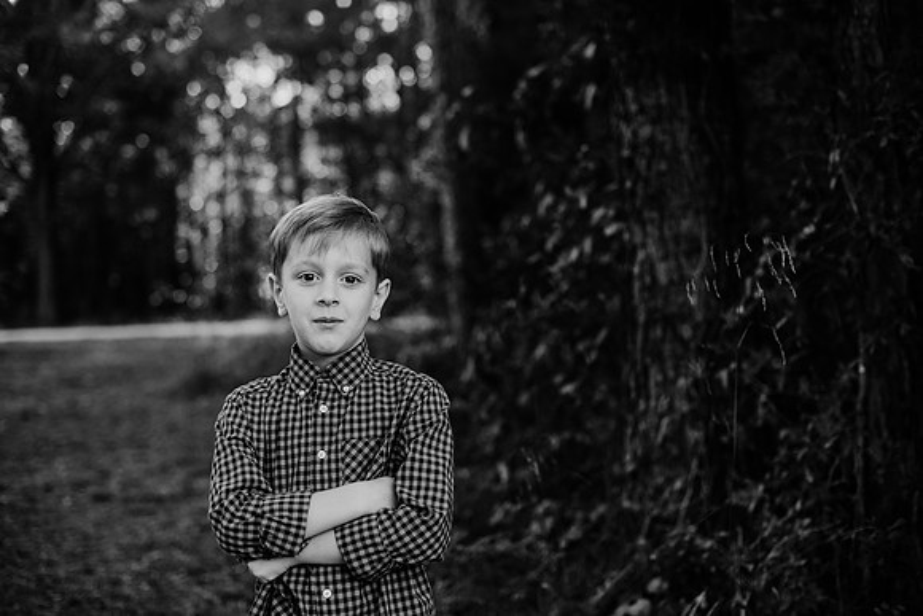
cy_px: 308
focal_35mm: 50
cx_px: 462
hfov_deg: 39.6
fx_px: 1282
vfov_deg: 27.0
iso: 320
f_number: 2.5
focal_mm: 50
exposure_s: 1/1000
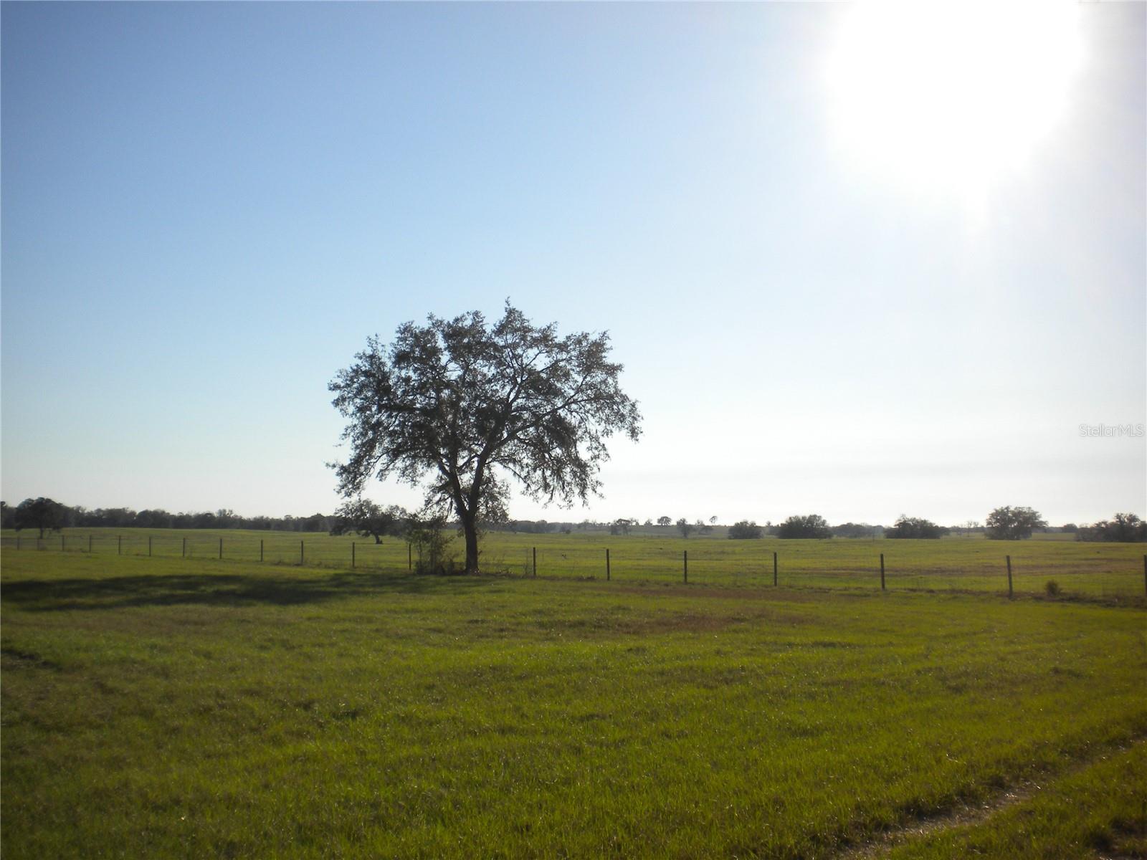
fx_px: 1160
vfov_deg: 40.7
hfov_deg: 52.6
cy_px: 430
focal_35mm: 35
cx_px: 574
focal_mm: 6.3
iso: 80
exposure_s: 1/1000
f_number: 4.6
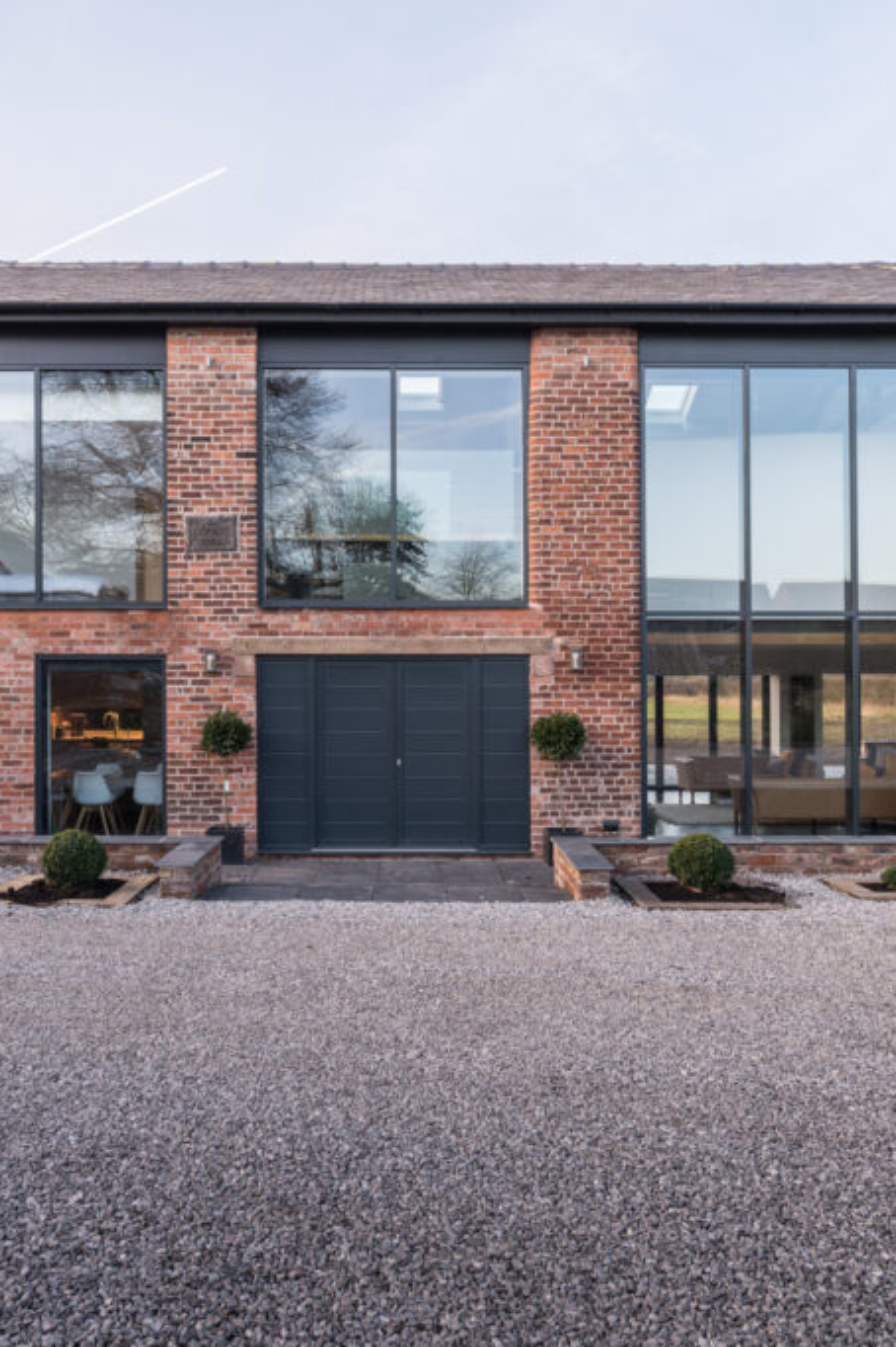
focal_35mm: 29
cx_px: 397
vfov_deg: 63.7
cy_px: 670
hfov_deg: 44.8
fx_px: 1084
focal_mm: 19
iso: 100
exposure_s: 1/15
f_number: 9
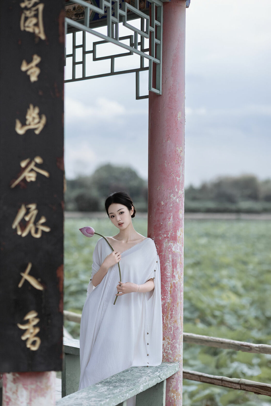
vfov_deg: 23.9
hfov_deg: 16.1
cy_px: 203
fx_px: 960
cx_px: 136
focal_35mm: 85
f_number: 2
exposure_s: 1/1250
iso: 200
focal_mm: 85
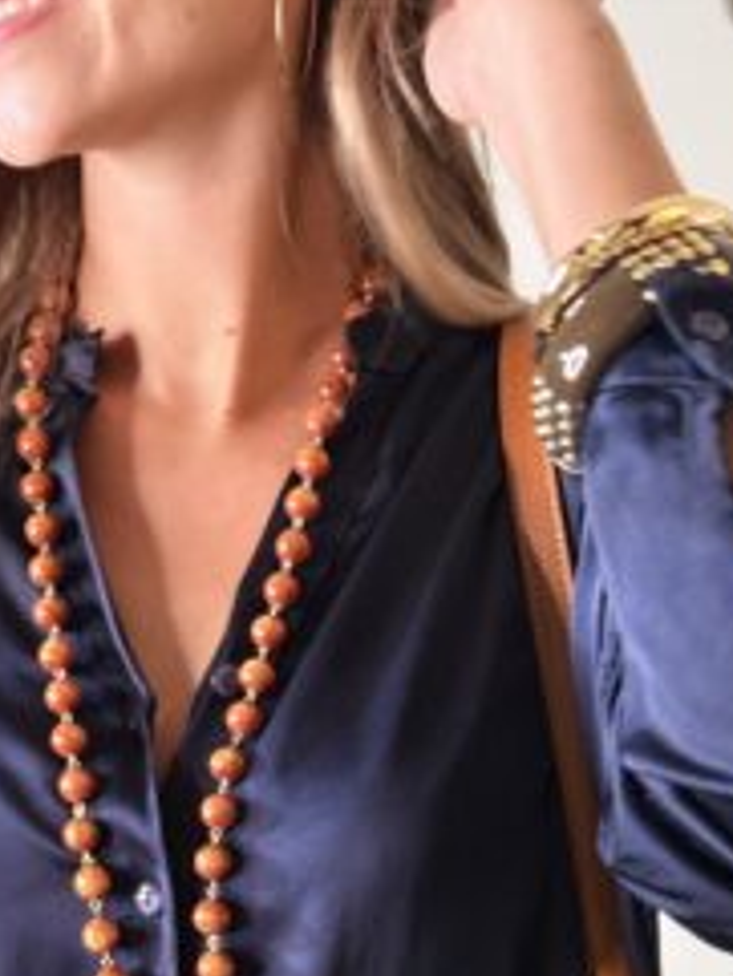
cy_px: 929
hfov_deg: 15.9
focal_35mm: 93
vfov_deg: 20.5
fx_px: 2623
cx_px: 271
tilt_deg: -5.8
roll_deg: -3.2
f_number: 1.78
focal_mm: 6.76
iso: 160
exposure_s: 1/50
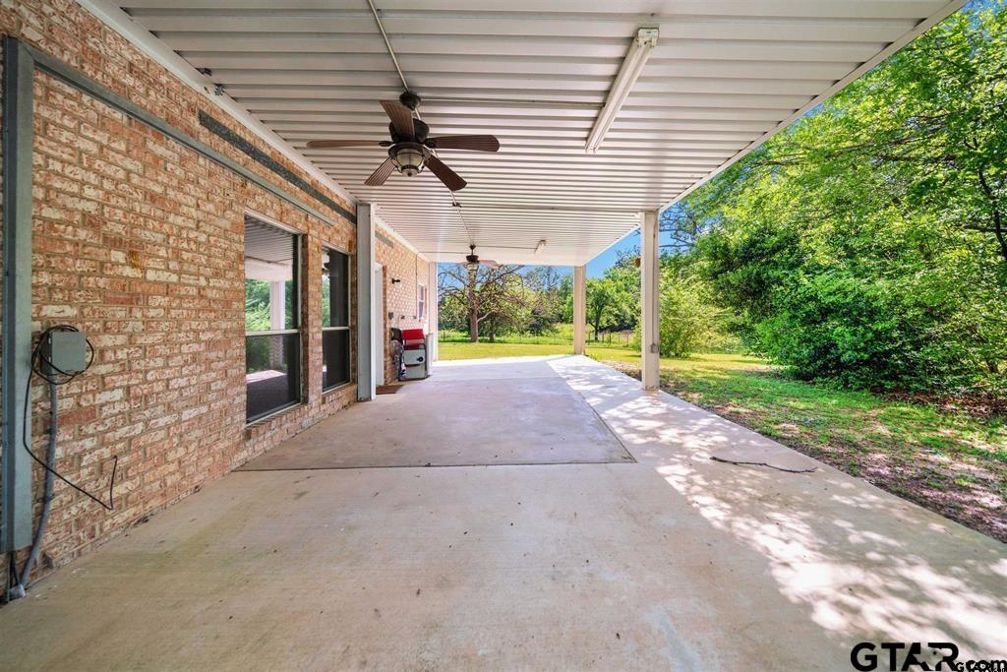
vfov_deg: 90.0
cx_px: 504
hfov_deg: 112.6
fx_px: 336
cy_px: 336
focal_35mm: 12
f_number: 5.6
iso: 100
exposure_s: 1/80
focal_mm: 12
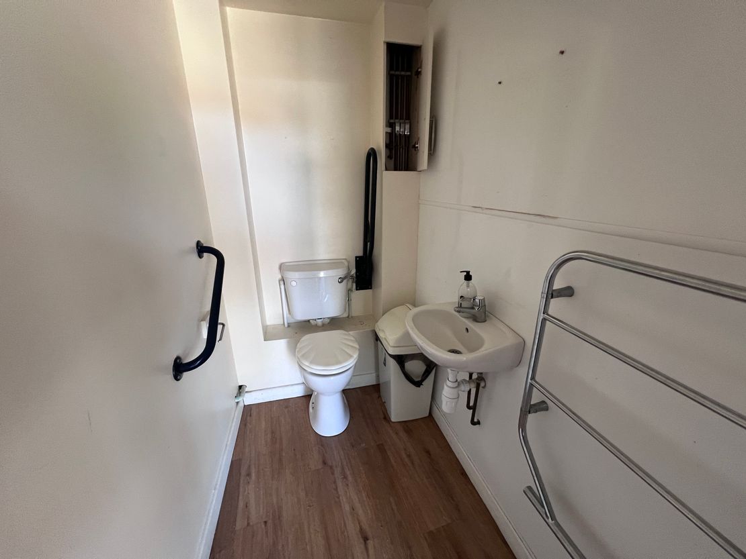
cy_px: 280
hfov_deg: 106.2
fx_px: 280
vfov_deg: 89.9
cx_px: 373
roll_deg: +1.1
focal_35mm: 13
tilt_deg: -16.6
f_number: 1.8
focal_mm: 1.57
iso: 250
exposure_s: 1/61
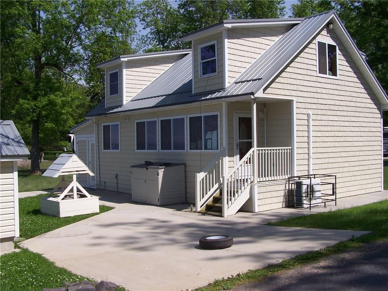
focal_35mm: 38
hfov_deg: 49.0
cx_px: 194
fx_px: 426
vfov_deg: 37.7
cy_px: 146
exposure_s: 1/640
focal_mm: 6.3
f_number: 5.6
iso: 80
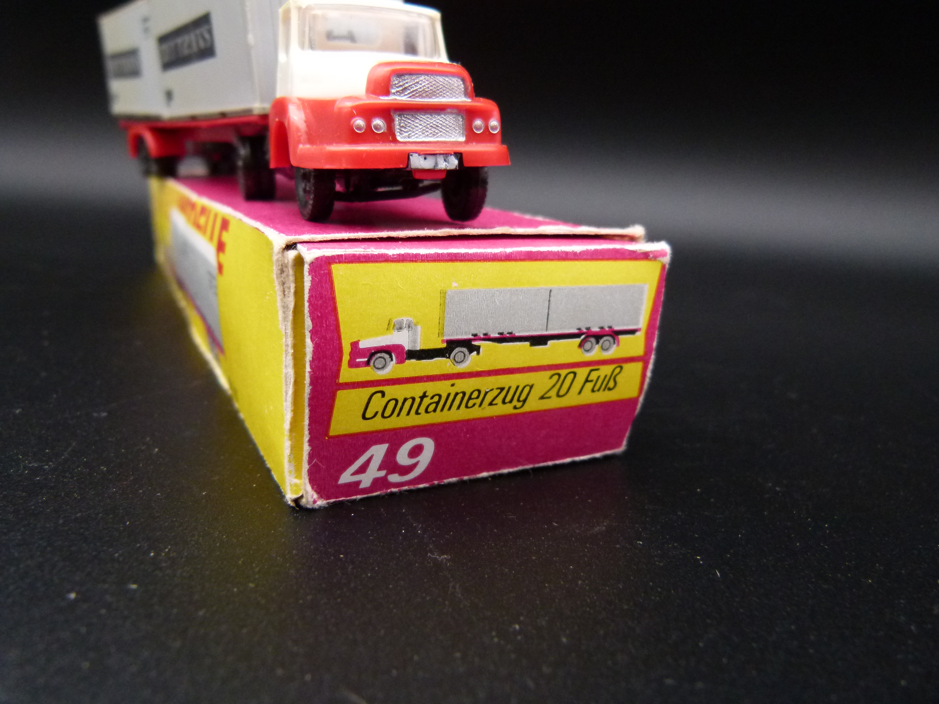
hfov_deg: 69.4
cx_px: 470
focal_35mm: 25
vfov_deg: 54.9
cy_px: 352
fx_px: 678
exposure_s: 1/60
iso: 320
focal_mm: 4.5
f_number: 2.8
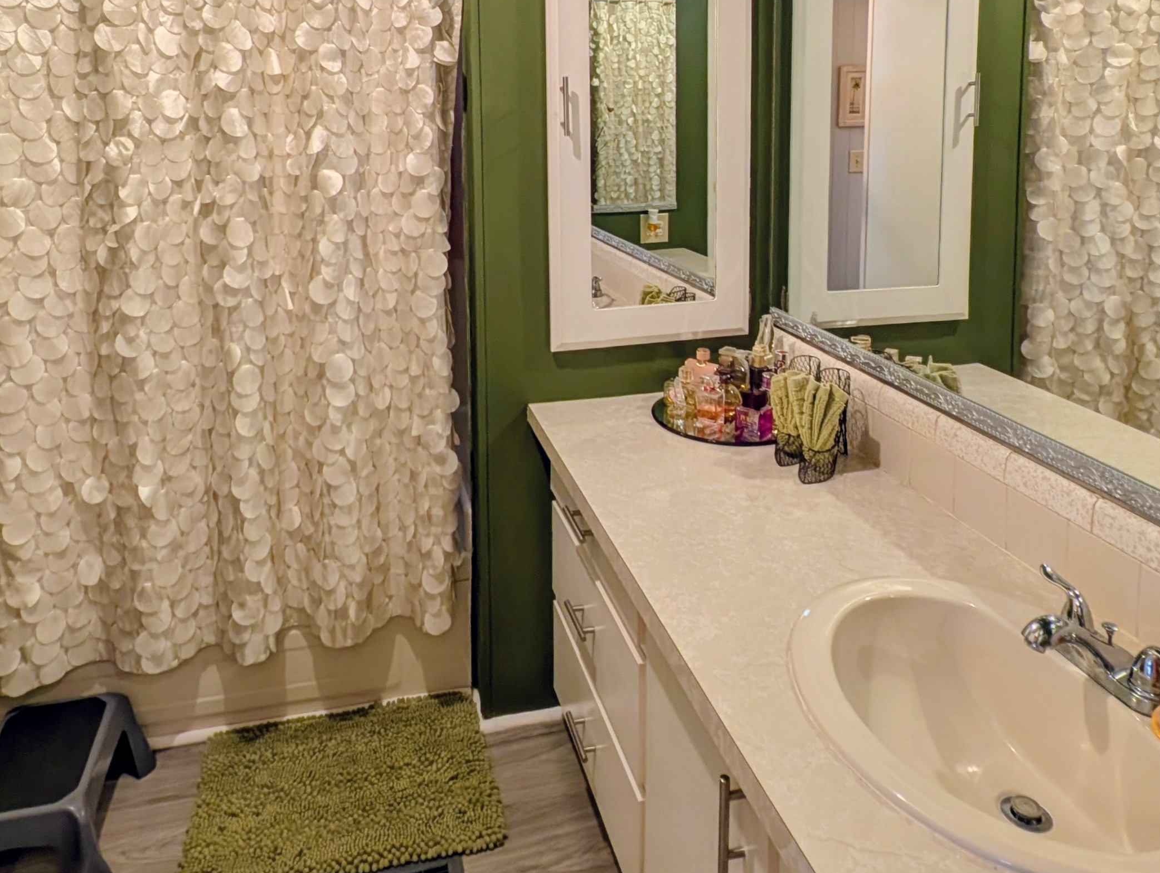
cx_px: 540
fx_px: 772
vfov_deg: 55.0
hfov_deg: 73.8
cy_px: 180
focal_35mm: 23
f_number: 1.95
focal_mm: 2.23
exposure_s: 1/24
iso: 73
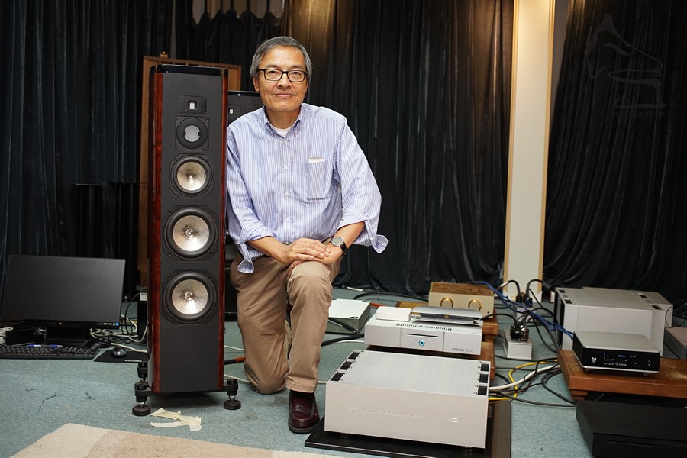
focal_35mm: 40
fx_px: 763
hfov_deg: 48.5
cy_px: 229
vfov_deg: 33.4
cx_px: 344
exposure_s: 1/60
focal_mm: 40
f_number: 4
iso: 800
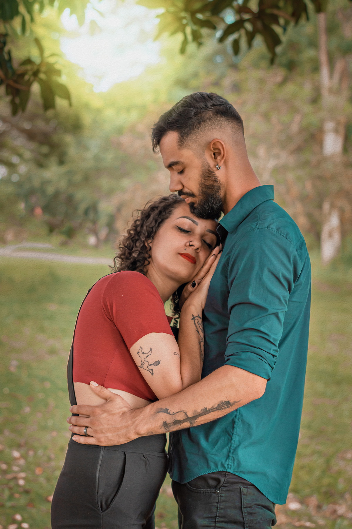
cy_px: 264
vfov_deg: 27.0
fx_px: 1102
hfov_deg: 18.1
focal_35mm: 75
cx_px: 176
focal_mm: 50
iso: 200
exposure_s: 1/320
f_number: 2.8
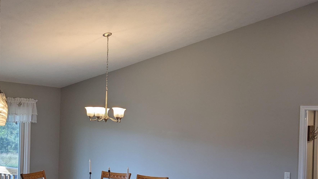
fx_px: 430
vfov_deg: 23.4
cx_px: 138
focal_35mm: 51
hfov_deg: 40.5
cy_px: 118
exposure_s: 1/121
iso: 47
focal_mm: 4.38
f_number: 1.73
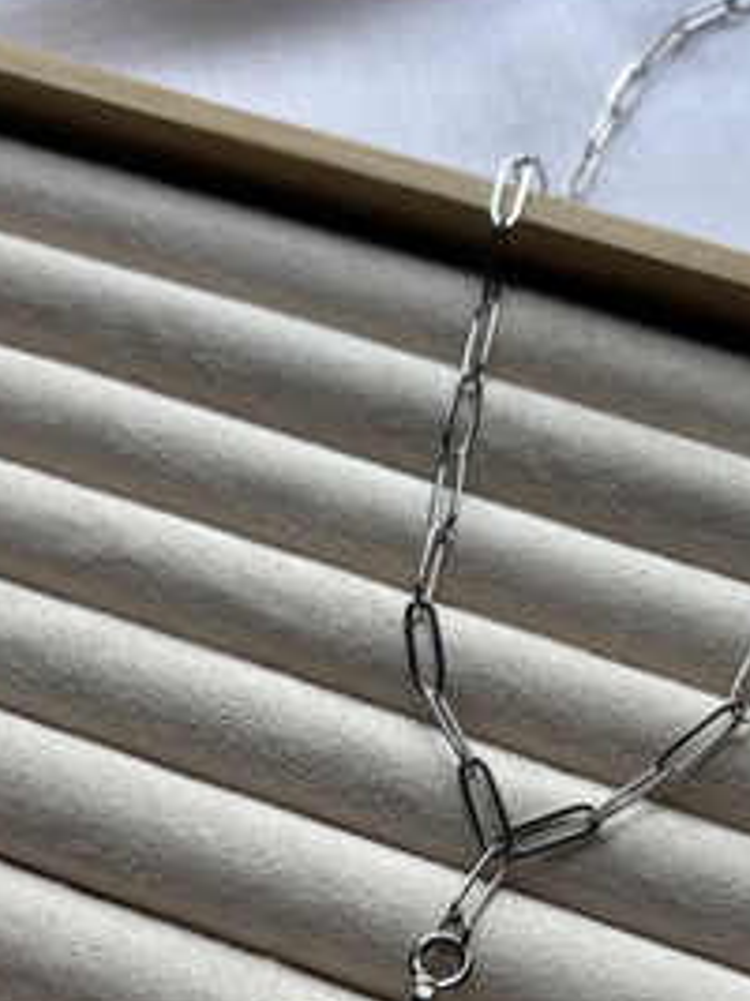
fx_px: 1503
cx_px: 521
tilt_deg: -63.8
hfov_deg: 27.8
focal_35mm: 52
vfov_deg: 35.9
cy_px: 763
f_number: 1.6
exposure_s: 1/459
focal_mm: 5.96
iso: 50
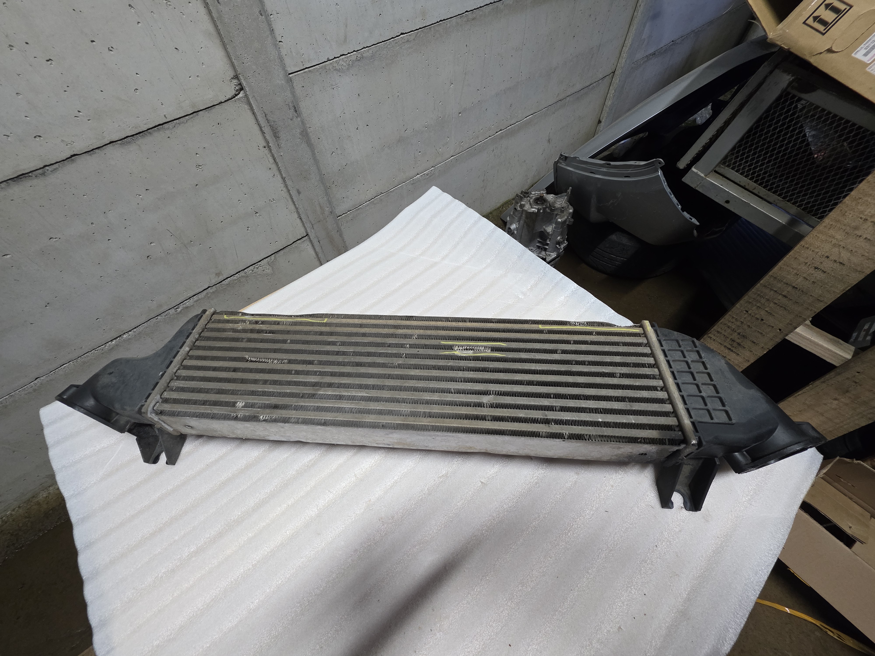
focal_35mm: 13
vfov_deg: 89.9
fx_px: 329
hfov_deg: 106.2
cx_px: 438
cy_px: 328
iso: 400
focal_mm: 2.2
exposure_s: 1/60
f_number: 1.9
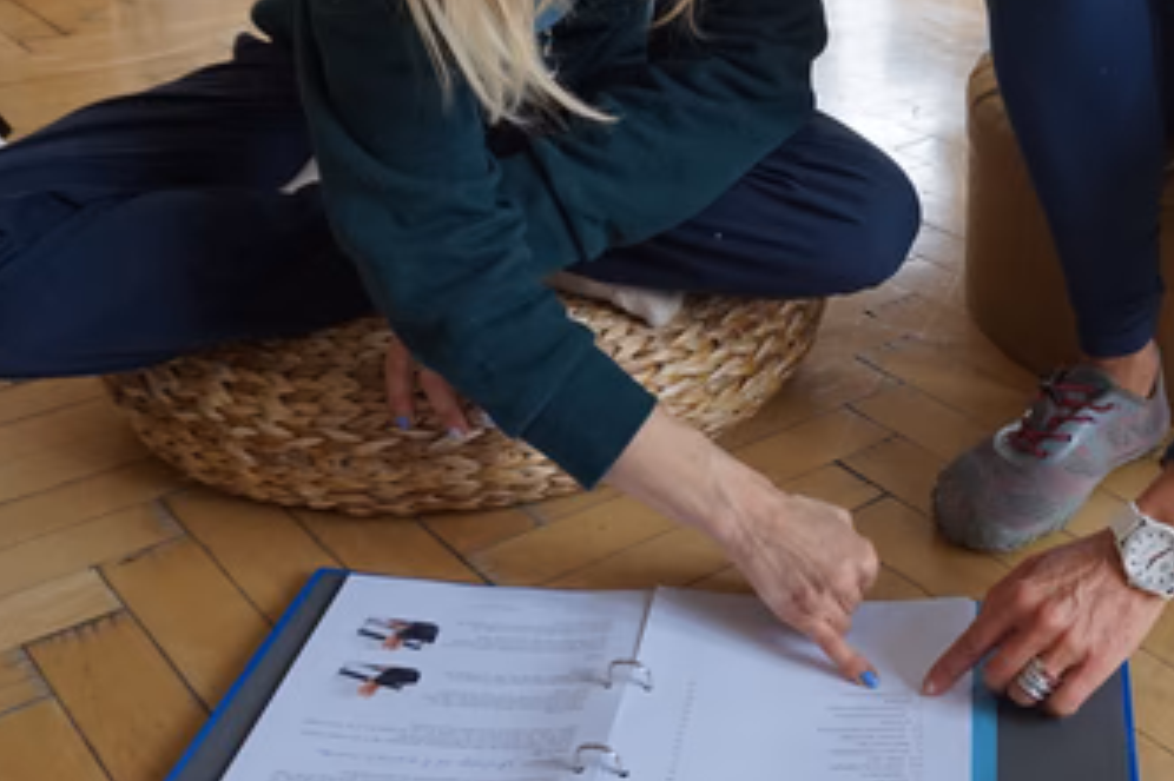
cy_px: 76
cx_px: 951
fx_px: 1695
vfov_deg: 25.2
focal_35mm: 52
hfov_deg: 36.8
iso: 800
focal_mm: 16
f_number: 4
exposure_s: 1/160
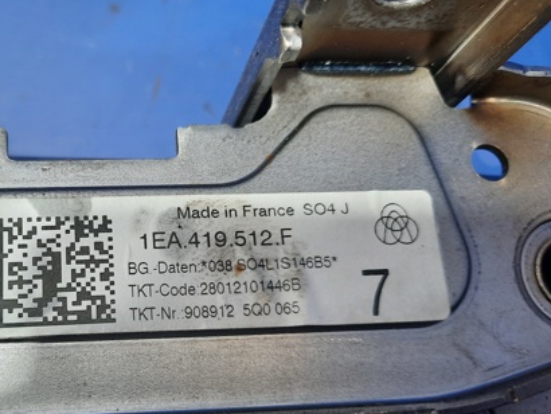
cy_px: 262
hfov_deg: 45.8
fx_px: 621
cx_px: 124
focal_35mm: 39
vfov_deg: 36.6
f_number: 2
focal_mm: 4.6
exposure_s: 1/40
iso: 320
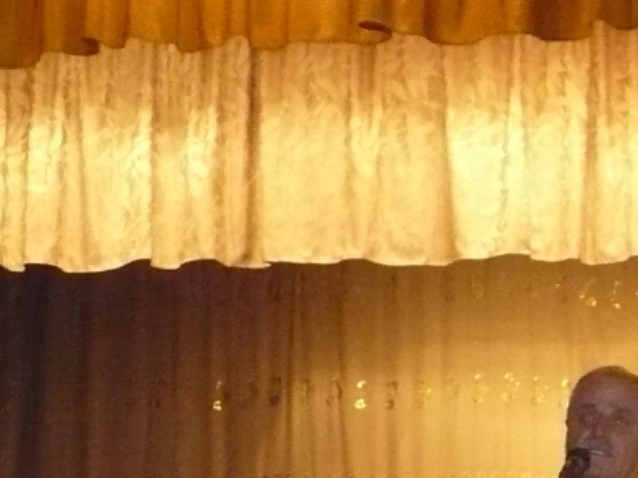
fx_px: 2211
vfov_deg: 11.9
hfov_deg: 15.5
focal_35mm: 120
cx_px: 869
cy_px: 651
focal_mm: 6.1
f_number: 2.8
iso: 640
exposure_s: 1/30
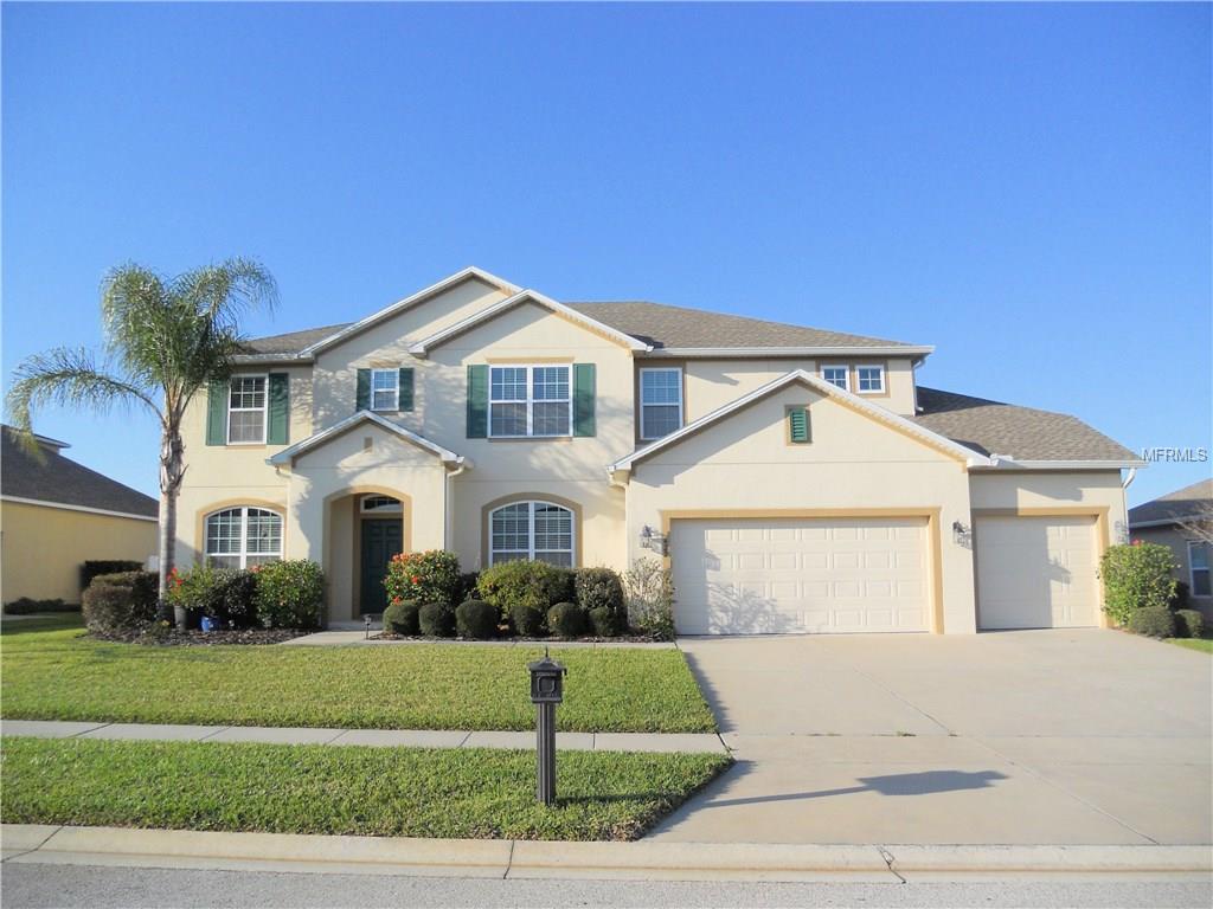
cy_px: 454
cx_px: 606
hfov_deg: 65.3
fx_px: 946
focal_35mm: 27
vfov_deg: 51.4
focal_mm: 4.9
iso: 80
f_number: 3.2
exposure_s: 1/1000
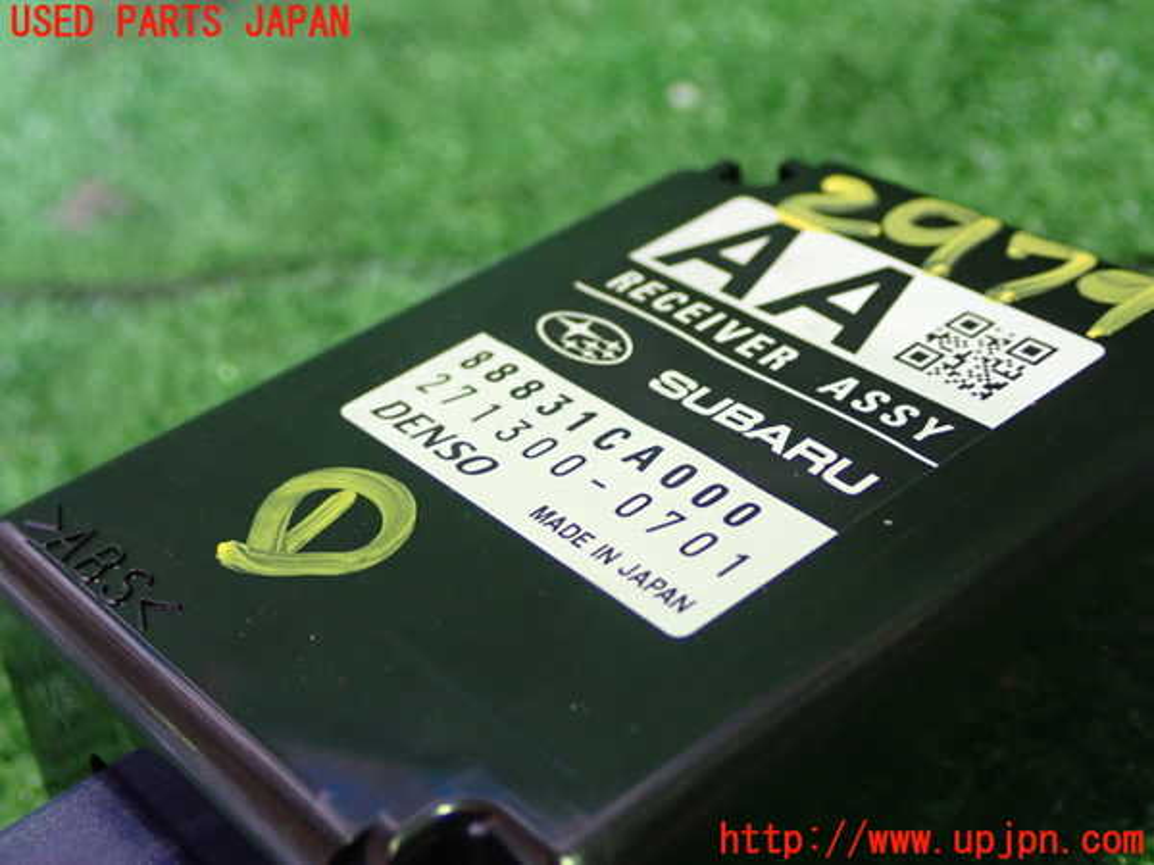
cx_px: 577
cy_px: 432
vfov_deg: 27.0
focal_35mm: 54
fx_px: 1800
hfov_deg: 35.5
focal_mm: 9.65
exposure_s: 1/25
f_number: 3.3
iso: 800
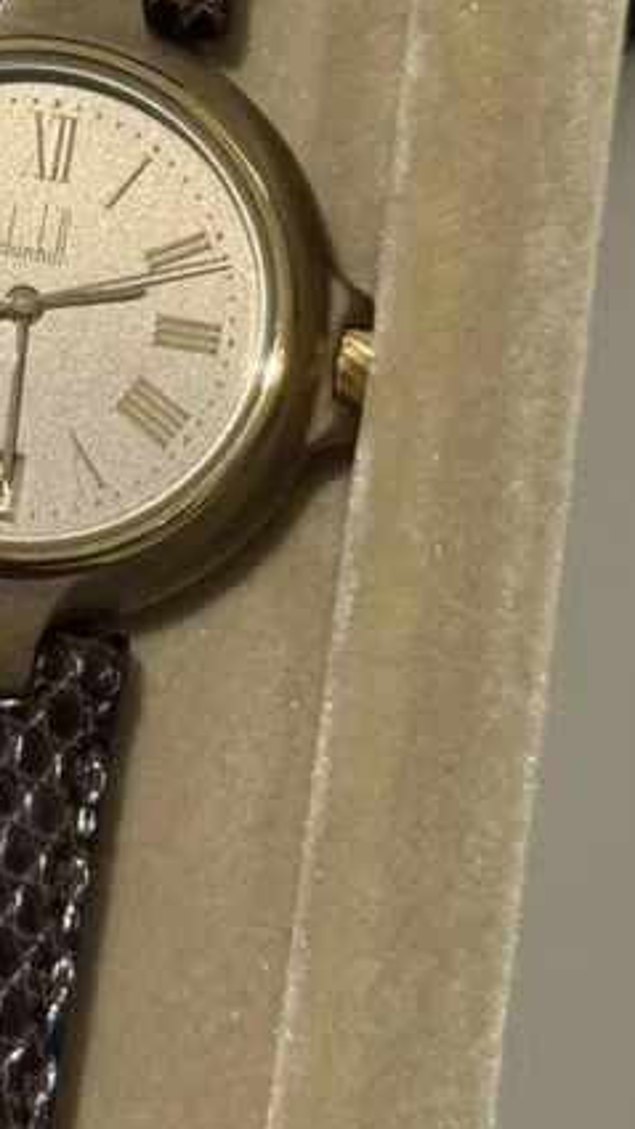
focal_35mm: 168
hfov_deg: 7.2
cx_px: -93
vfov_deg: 12.7
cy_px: 147
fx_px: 5030
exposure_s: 1/50
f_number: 1.78
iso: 160
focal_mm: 6.76
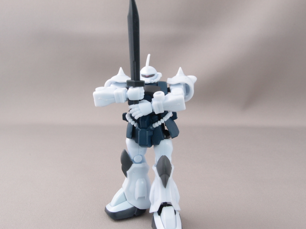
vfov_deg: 44.2
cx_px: 153
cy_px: 114
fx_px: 283
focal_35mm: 32
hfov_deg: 56.8
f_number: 8
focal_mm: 6.87
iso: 100
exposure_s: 1.6
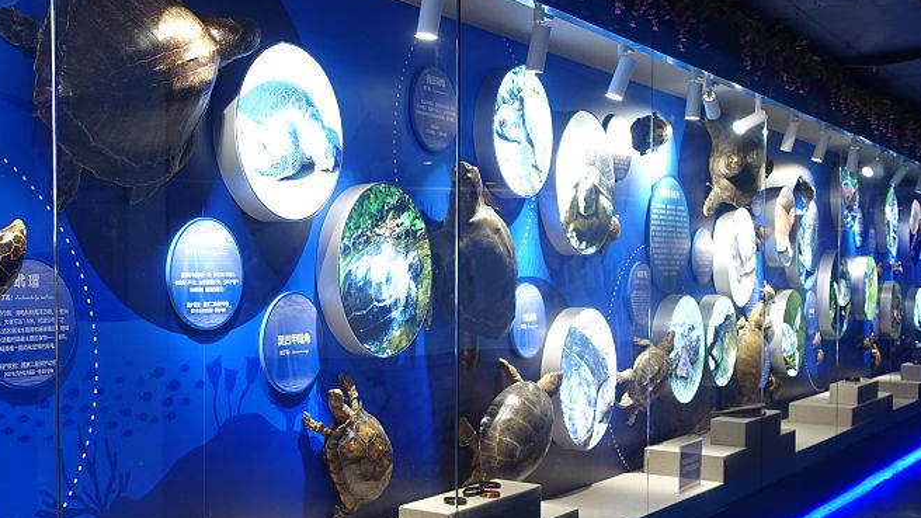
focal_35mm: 46
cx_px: 246
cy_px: 323
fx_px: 1123
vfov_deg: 25.9
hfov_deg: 43.3
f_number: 2.5
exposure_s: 1/30
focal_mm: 8.8
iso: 125
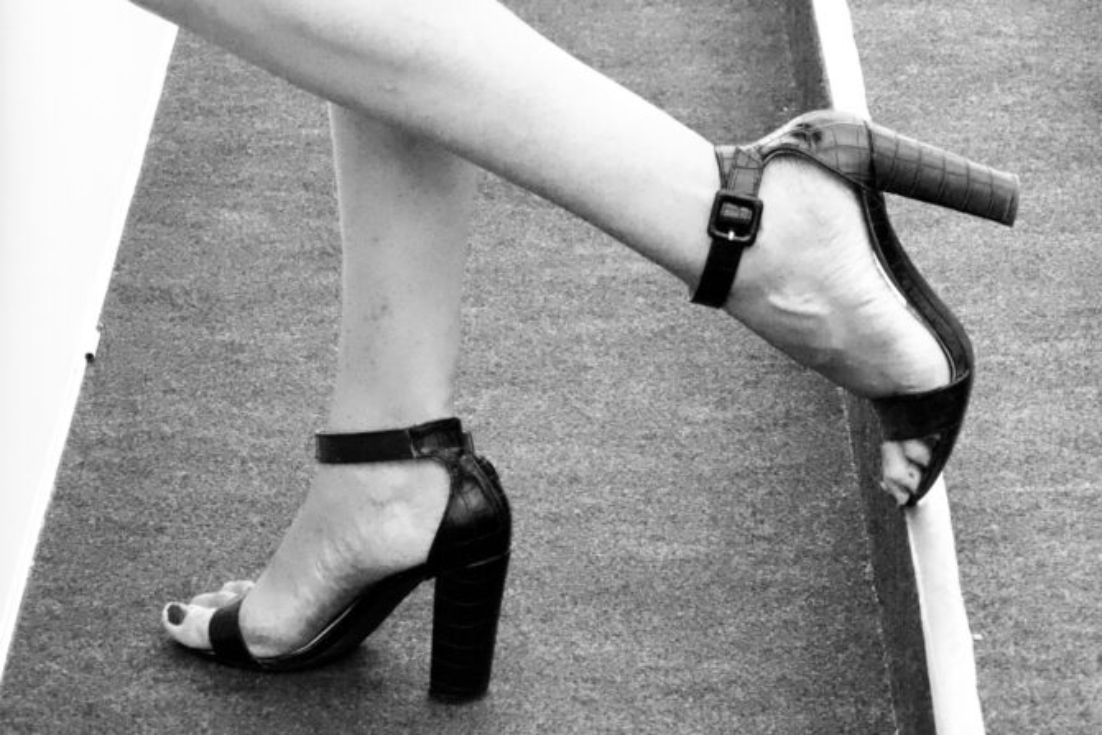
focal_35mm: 88
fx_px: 2694
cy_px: 368
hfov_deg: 23.1
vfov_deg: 15.5
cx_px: 551
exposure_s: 1/1000
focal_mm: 58.9
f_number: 10
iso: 12800
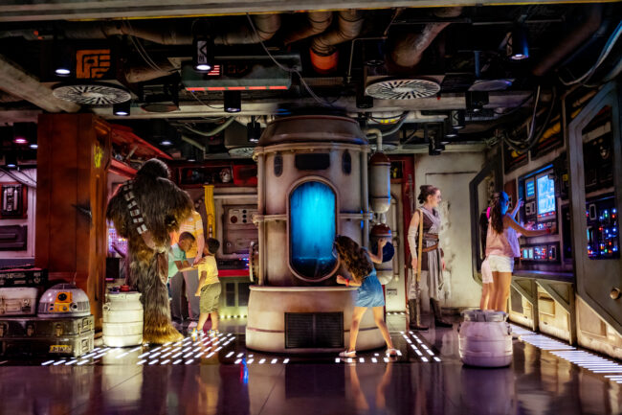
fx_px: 639
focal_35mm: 37
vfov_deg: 35.9
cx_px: 311
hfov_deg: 51.9
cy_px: 208
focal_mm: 37
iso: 3200
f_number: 2.8
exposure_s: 1/60
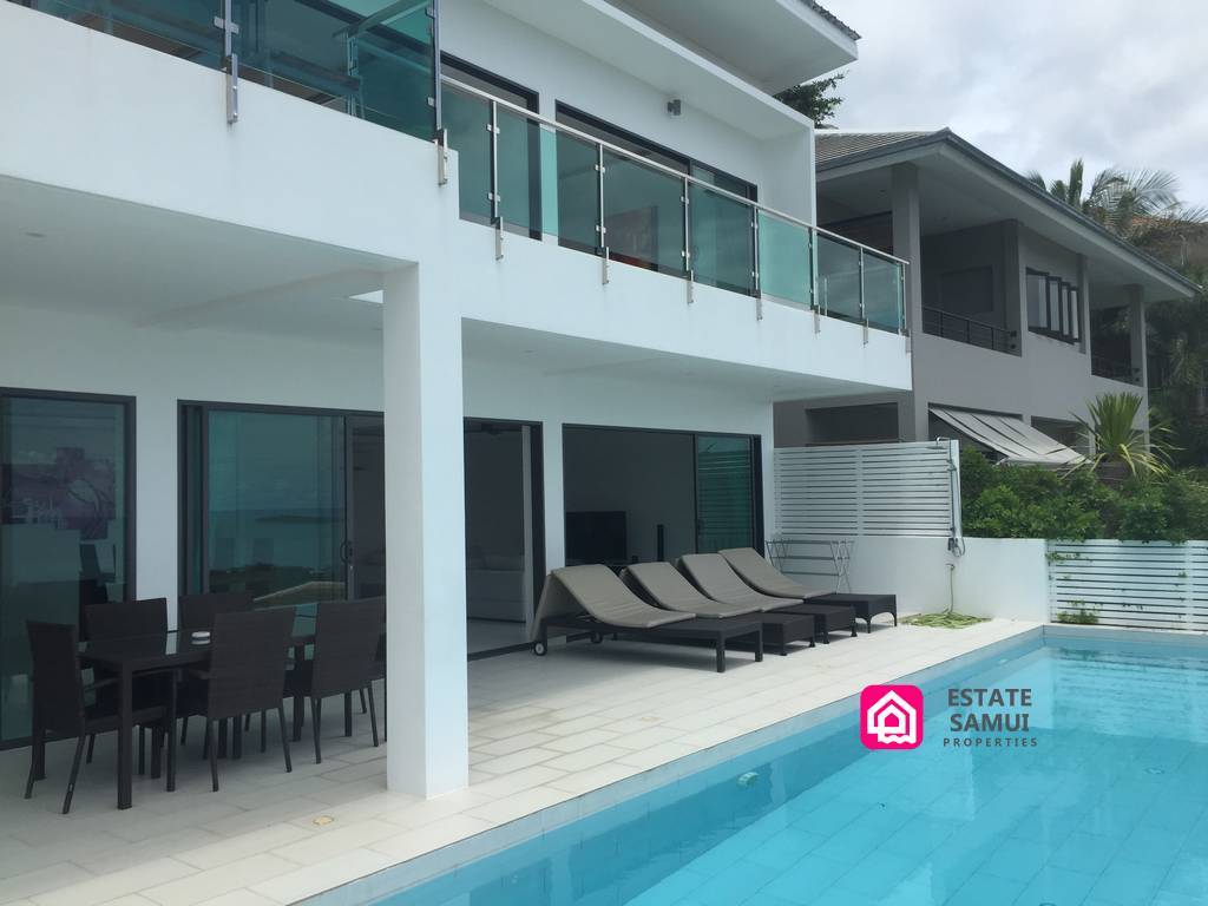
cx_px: 604
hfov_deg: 61.7
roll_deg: -0.3
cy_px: 453
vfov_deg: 48.2
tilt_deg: +0.7
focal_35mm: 29
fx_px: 1012
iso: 32
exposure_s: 1/2475
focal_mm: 4.15
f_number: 2.2
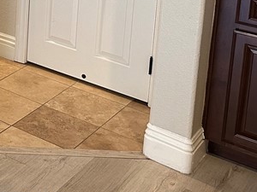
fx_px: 609
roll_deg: -0.3
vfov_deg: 16.1
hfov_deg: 19.6
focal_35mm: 82
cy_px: -115
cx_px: -164
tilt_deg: -9.3
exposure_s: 1/60
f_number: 1.78
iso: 160
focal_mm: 6.86
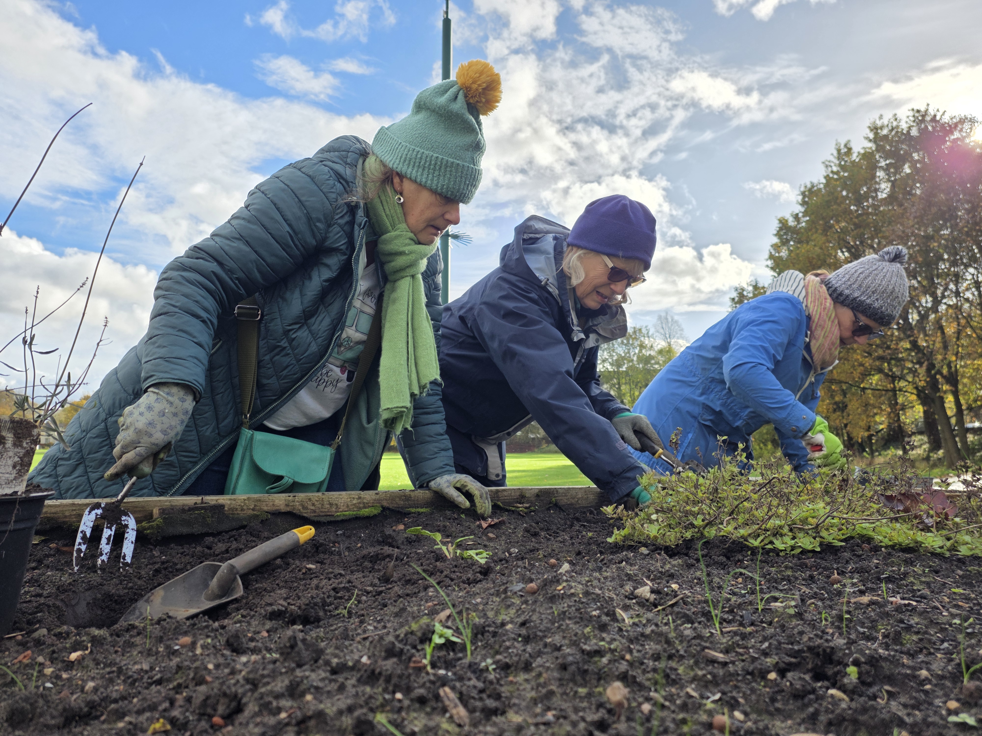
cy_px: 368
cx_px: 491
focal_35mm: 23
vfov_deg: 58.9
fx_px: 652
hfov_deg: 73.9
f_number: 1.7
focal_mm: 6.25
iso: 80
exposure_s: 1/3891
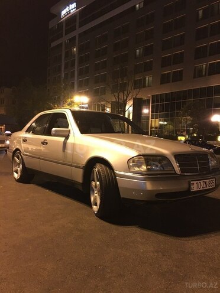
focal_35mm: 29
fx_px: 246
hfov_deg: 48.2
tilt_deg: -0.4
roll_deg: -1.5
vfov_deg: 61.7
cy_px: 146
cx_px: 110
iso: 200
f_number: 2.2
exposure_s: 1/17
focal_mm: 4.15
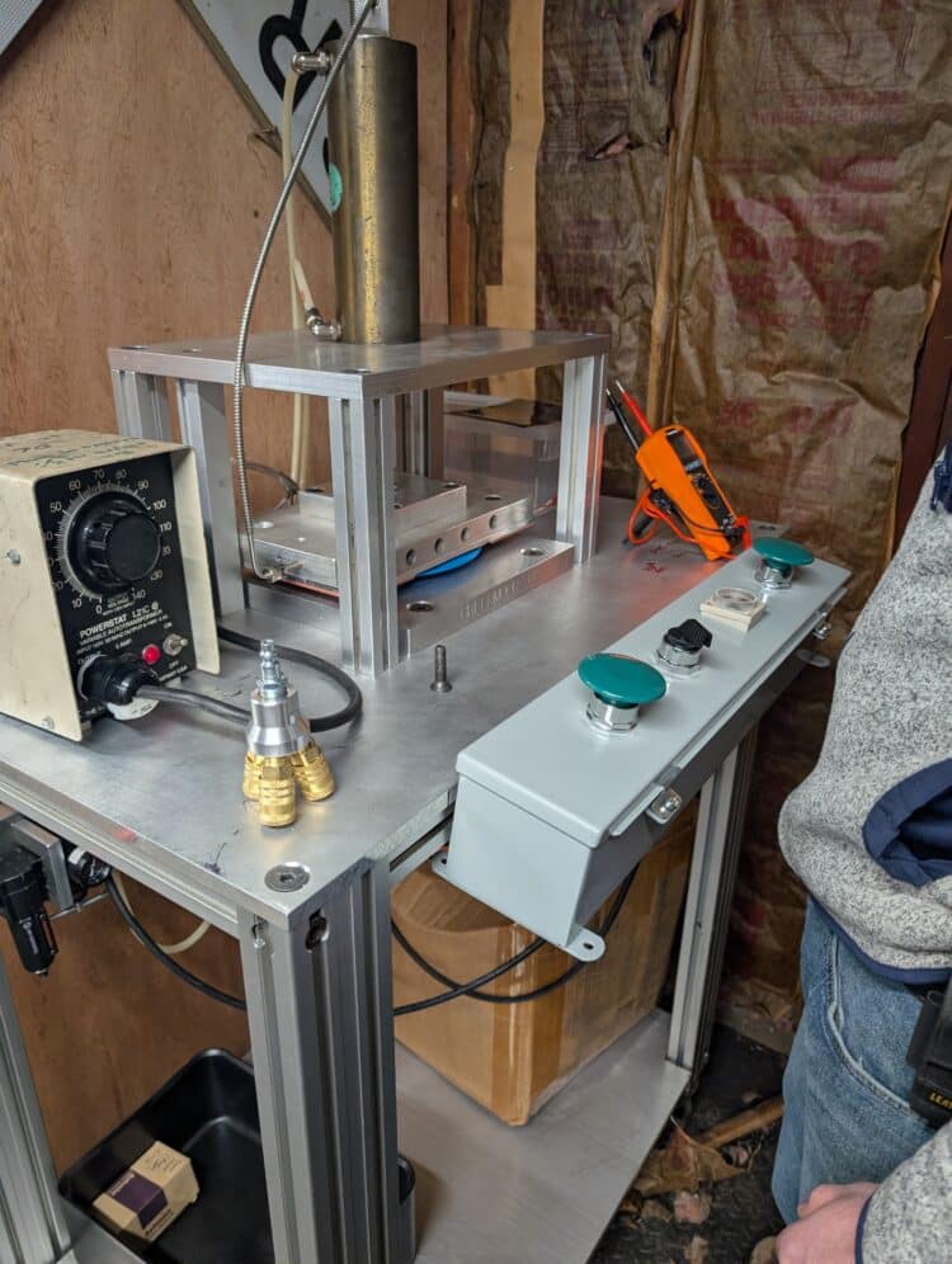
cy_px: 632
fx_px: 878
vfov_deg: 71.5
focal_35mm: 24
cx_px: 476
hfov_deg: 56.9
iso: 56
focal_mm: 6.9
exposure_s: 1/120
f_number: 1.68
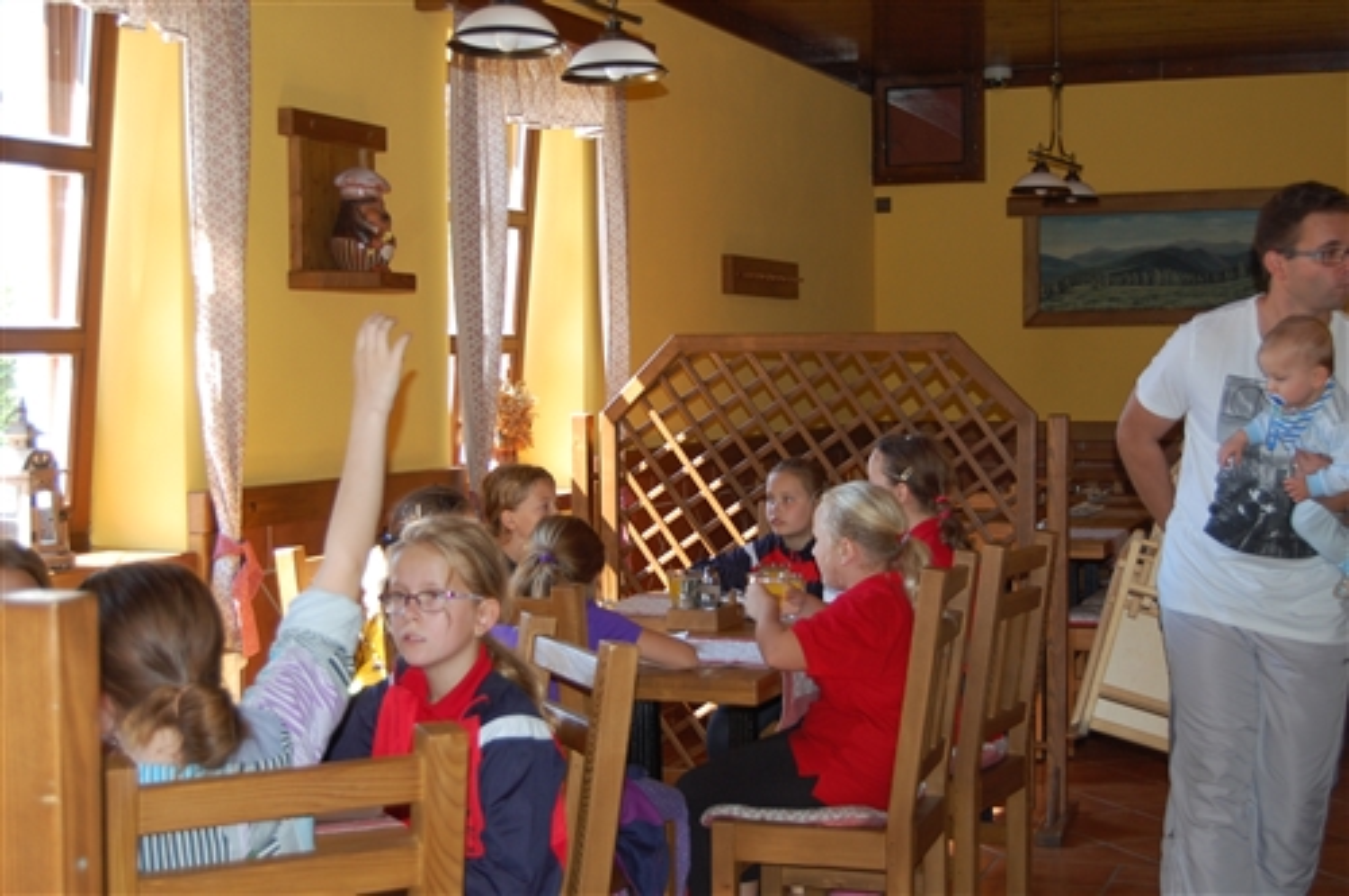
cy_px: 448
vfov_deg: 25.7
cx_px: 674
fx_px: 1965
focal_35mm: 52
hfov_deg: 37.9
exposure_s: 1/60
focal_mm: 35
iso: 400
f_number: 4.8
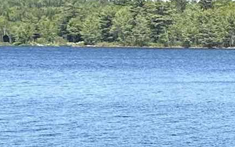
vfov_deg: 7.2
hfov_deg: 10.8
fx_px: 1159
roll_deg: -2.1
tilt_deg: -2.5
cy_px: 59
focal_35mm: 181
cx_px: 438
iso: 80
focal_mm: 6.86
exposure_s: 1/4184
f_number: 1.78
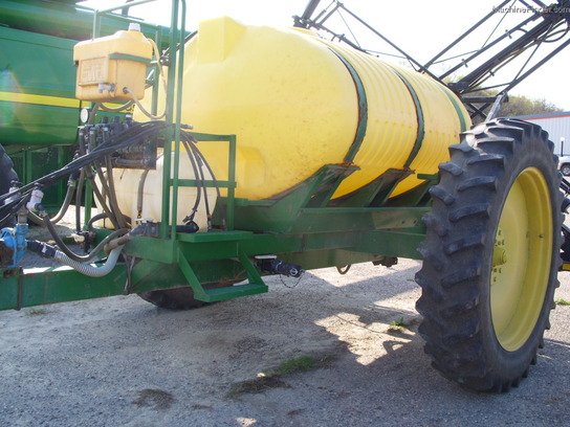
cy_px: 214
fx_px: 626
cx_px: 285
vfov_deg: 37.7
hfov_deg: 49.0
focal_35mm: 38
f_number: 5.7
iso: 50
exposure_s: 1/109
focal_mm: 7.8
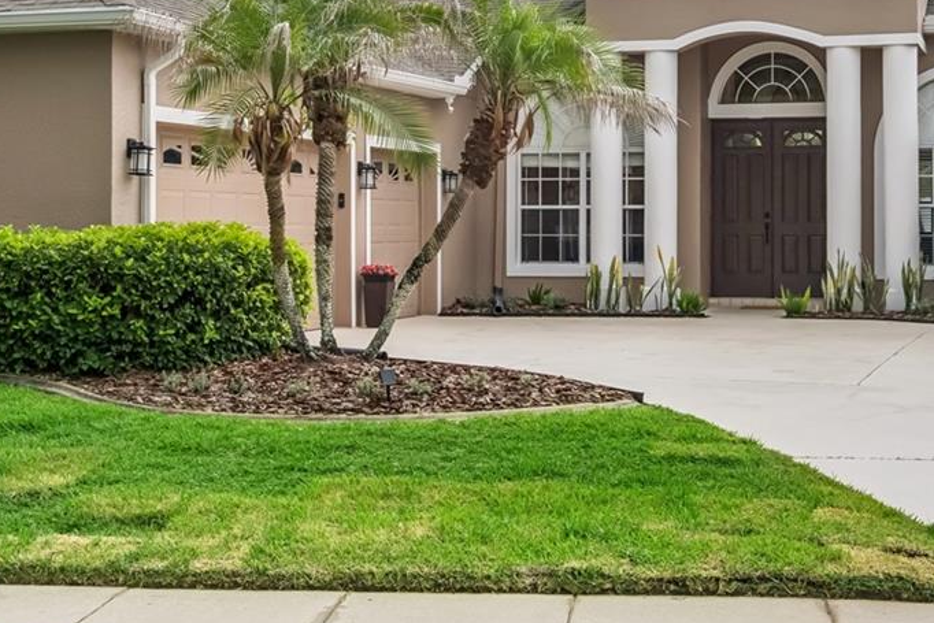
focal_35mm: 68
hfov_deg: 29.6
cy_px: 251
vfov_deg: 20.0
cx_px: 488
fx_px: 1764
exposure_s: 1/250
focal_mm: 29
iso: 400
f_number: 9
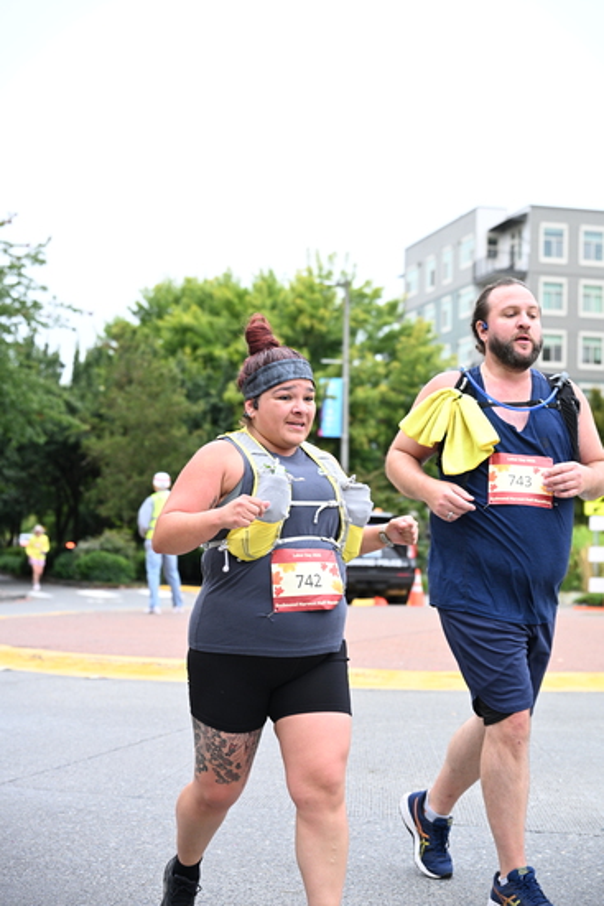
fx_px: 1534
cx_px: 302
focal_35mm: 61
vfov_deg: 32.9
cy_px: 453
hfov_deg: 22.3
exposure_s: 1/500
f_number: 4
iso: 1600
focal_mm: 61
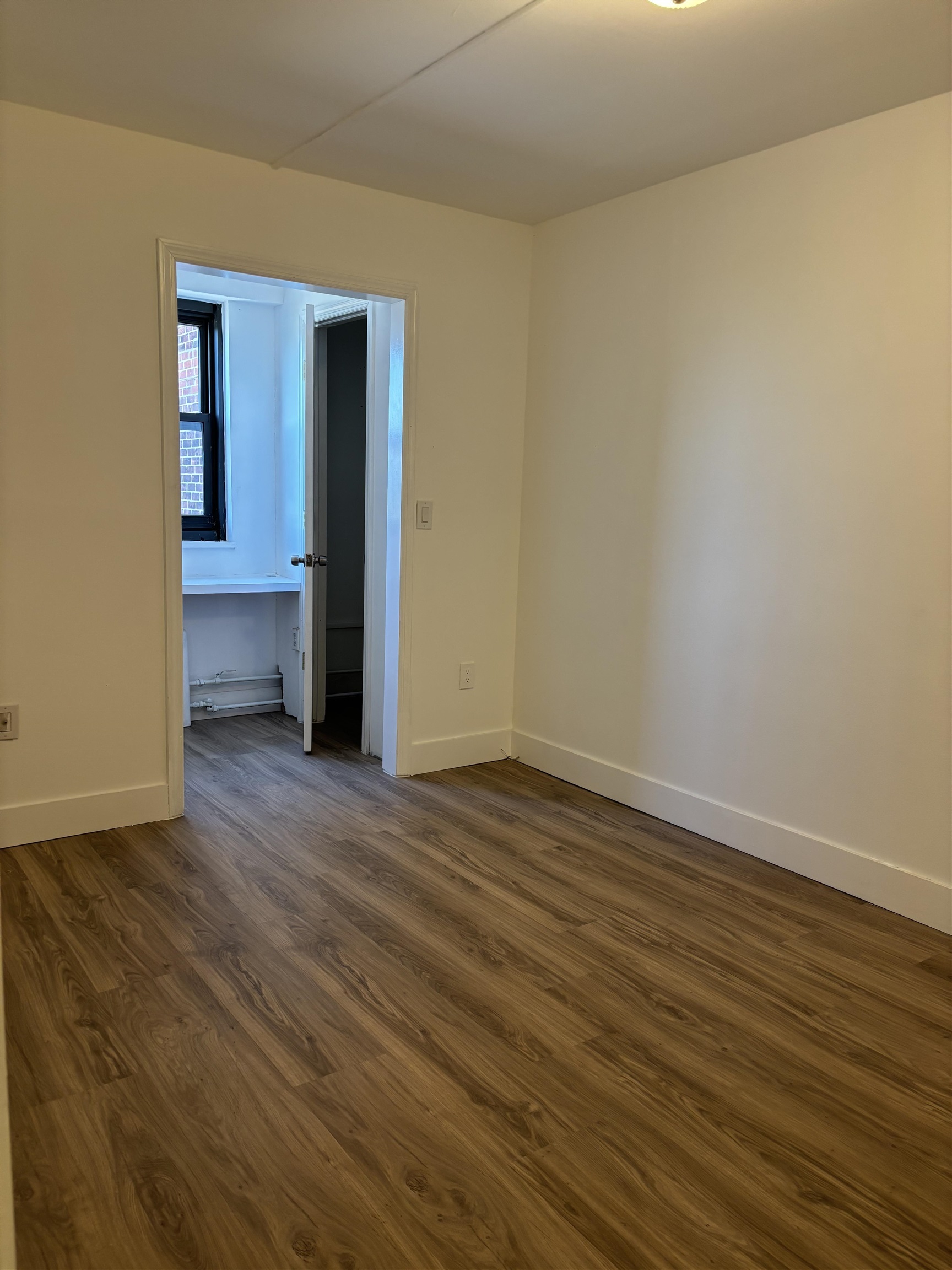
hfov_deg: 53.1
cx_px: 476
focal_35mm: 26
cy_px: 635
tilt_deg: -8.8
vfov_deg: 67.3
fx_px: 953
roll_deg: -2.1
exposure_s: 1/120
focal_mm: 5.96
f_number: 1.6
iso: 125
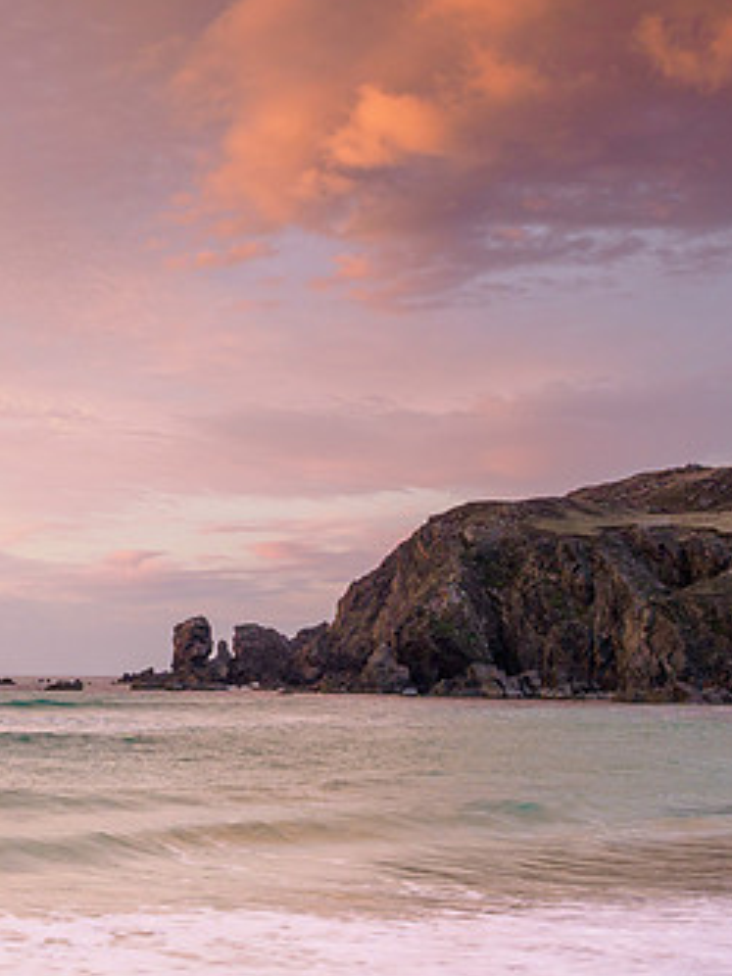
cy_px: 492
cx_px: -16
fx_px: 1269
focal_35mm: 45
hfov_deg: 29.8
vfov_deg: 42.1
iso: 200
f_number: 7.1
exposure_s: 1/5
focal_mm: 12
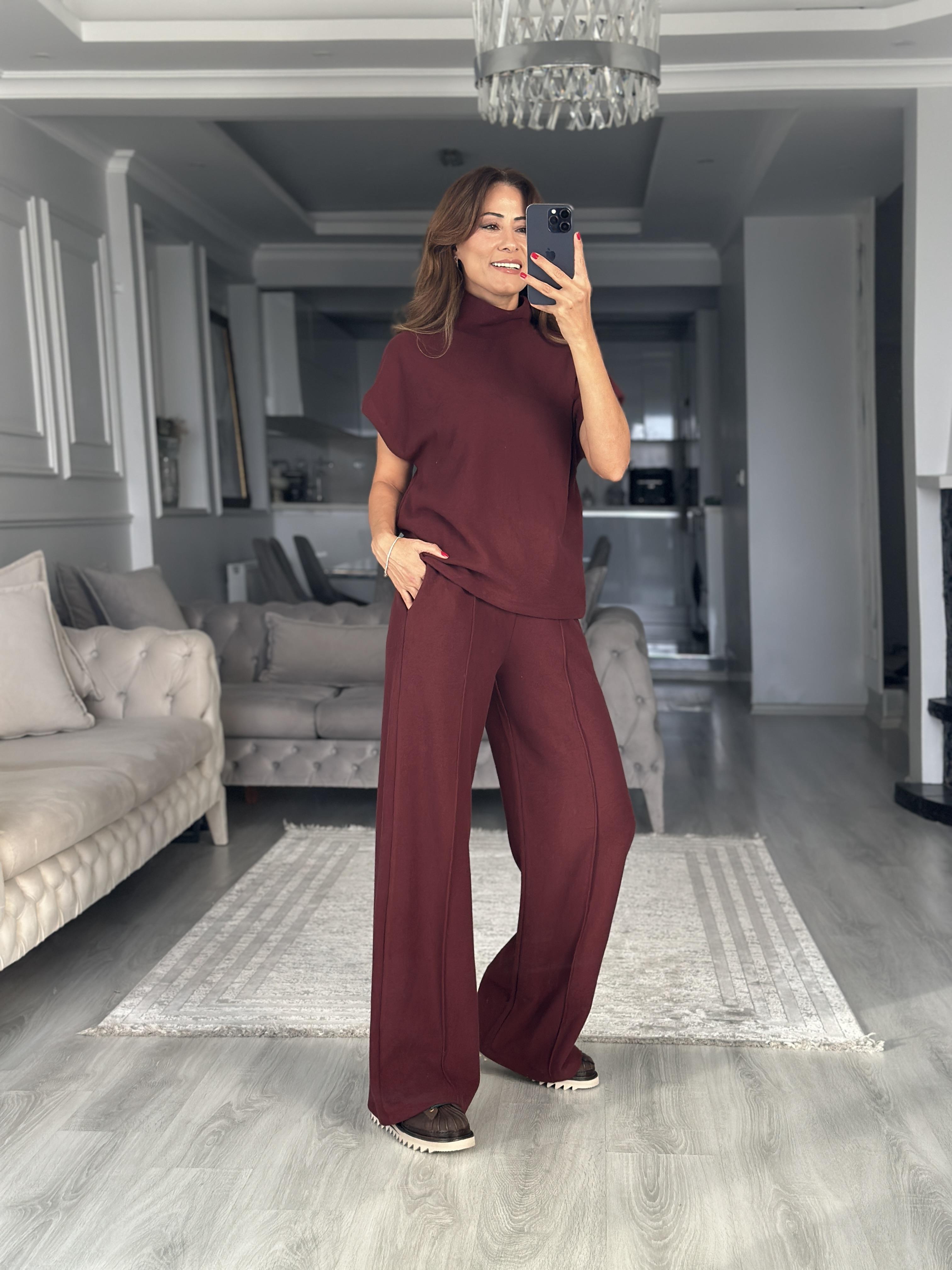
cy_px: 635
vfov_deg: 39.7
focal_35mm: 48
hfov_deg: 30.3
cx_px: 476
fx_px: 1760
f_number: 1.78
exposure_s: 1/73
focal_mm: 6.86
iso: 125
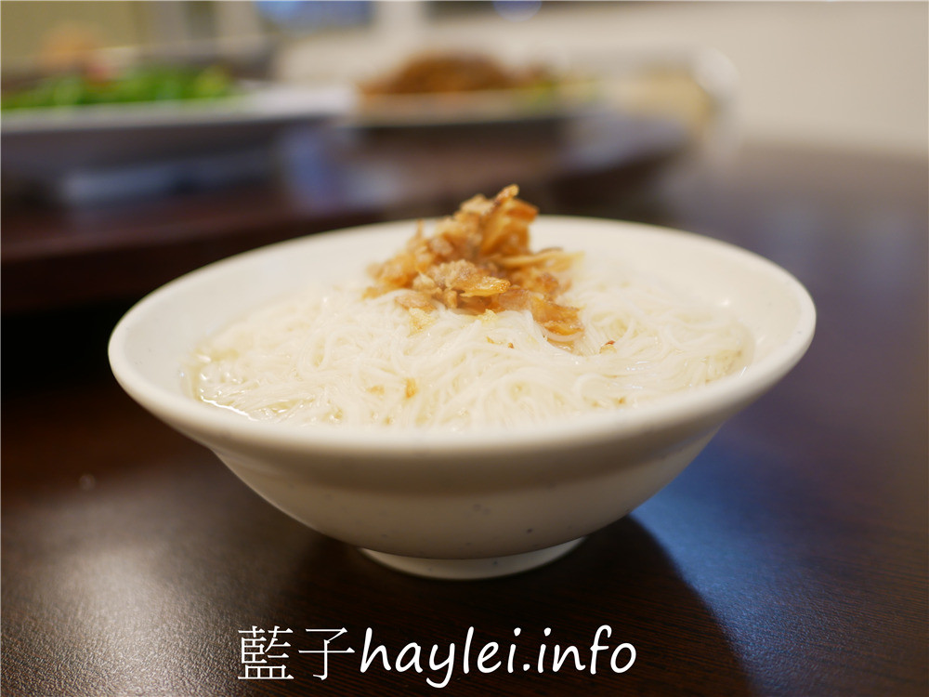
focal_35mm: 30
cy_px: 348
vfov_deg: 46.8
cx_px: 464
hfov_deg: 60.0
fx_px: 805
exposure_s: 1/60
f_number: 1.7
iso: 200
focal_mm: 15
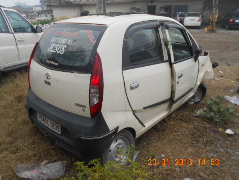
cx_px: 120
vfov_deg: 48.2
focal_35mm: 29
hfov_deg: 61.7
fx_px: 200
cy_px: 90
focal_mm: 5.3
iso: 80
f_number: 3.4
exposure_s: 1/200
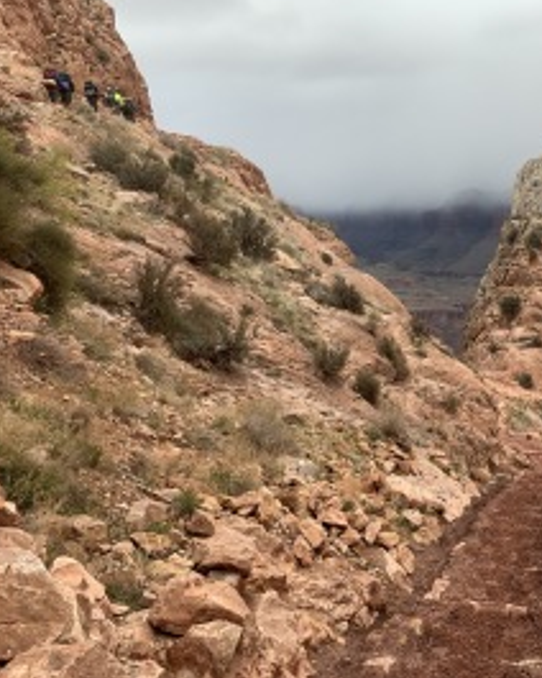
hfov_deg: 40.5
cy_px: 340
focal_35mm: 35
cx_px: 435
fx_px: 702
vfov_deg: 51.5
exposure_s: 1/125
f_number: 1.8
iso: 25
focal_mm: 4.25
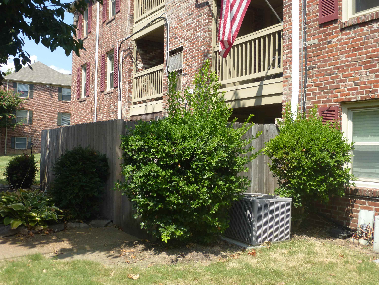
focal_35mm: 34
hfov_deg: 54.0
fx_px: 372
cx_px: 190
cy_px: 142
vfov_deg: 41.8
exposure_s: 1/500
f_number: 3.7
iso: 100
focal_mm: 6.1
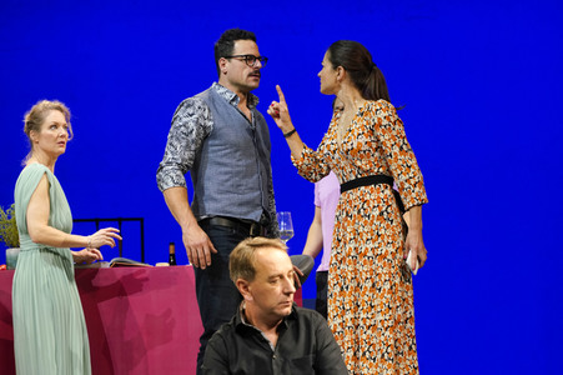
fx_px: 2297
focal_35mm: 147
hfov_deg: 14.0
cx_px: 282
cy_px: 188
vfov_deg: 9.3
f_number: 5.6
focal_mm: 147
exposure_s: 1/250
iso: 1600
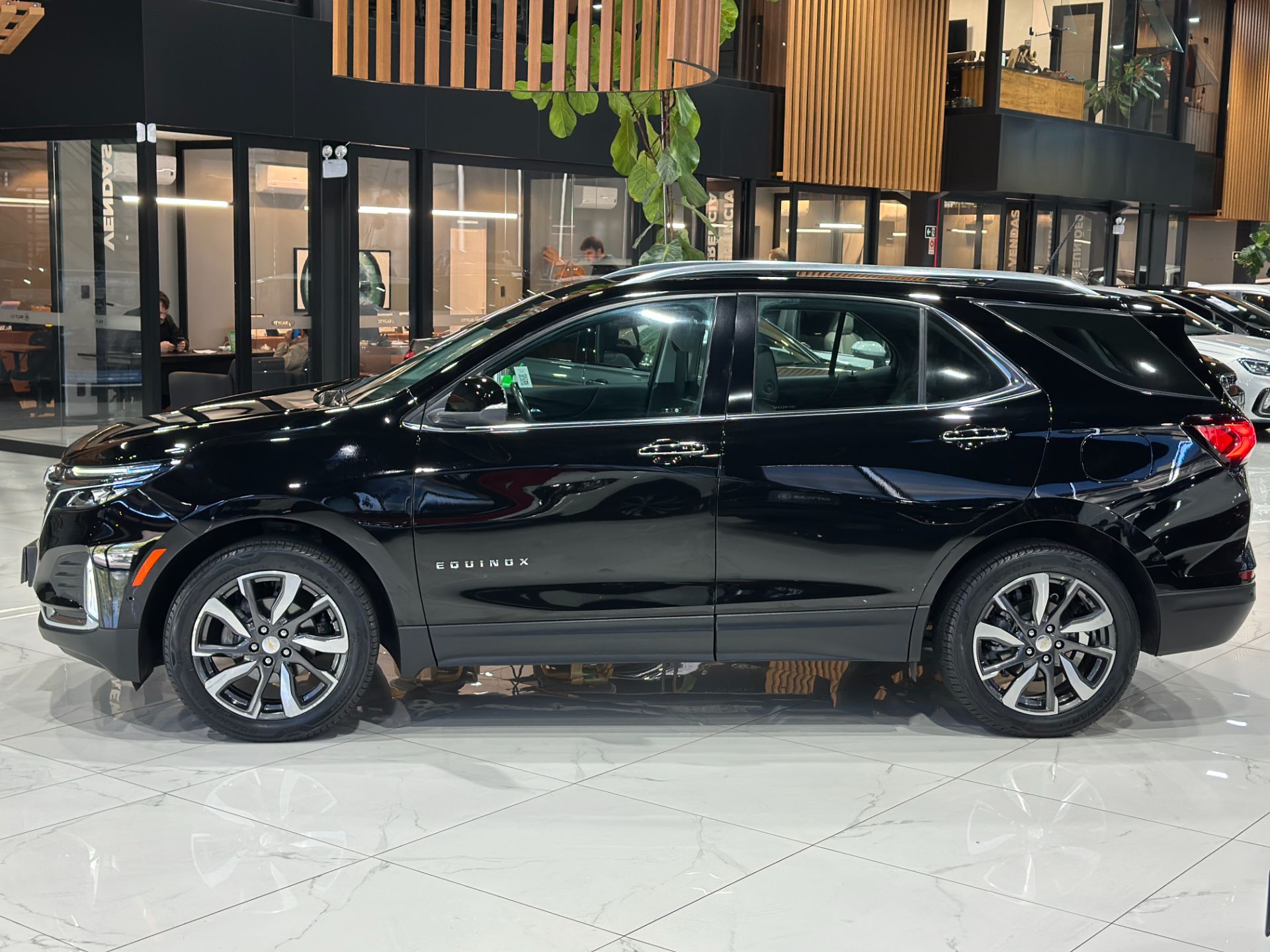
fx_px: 1761
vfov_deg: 30.3
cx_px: 635
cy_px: 476
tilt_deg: -7.6
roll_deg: -1.2
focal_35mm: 48
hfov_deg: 39.7
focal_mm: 6.86
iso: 160
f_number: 1.78
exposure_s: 1/60
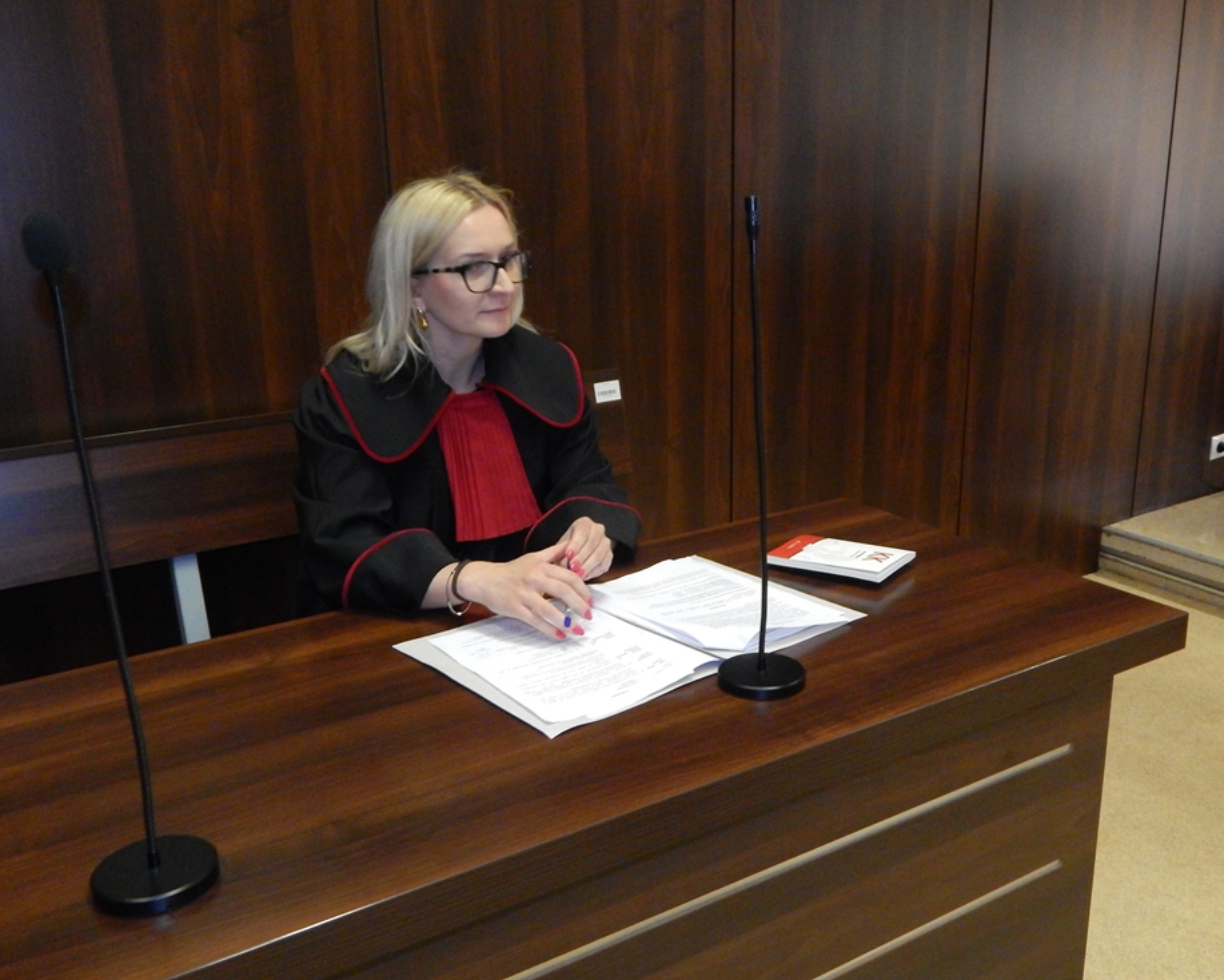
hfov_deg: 54.2
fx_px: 1196
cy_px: 494
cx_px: 653
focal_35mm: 33
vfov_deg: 44.6
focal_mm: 5.6
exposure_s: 1/60
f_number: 3.2
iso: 800
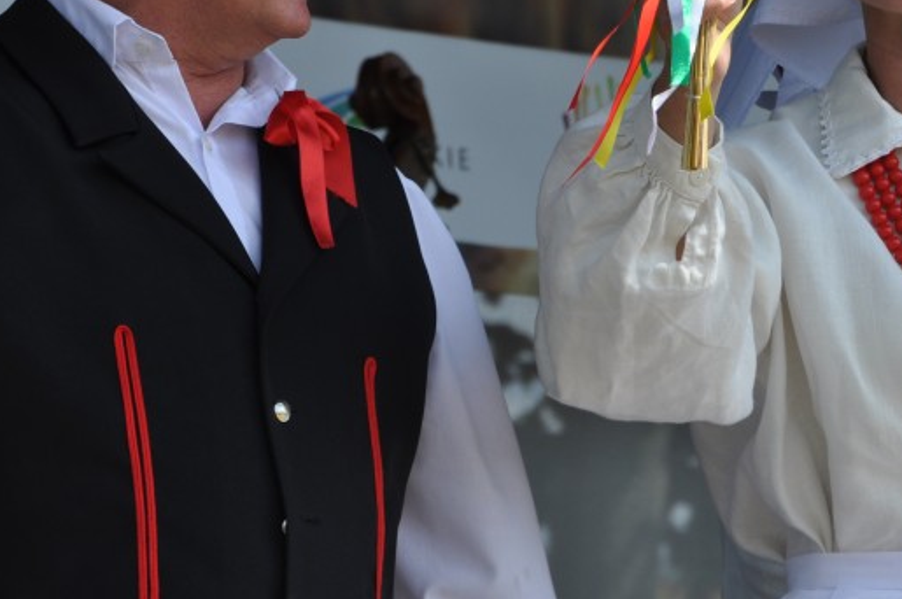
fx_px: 7657
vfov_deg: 4.5
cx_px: 627
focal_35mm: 306
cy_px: 32
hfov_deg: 6.7
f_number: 9
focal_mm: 105
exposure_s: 1/320
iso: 200
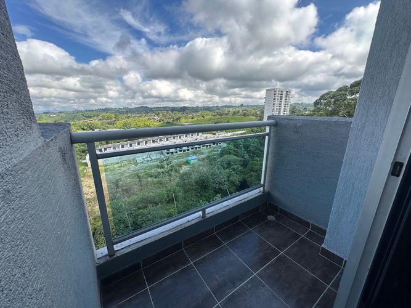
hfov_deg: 102.1
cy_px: 154
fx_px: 166
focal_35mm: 14
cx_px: 206
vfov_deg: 85.7
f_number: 2.2
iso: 40
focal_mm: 2.22
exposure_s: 1/812
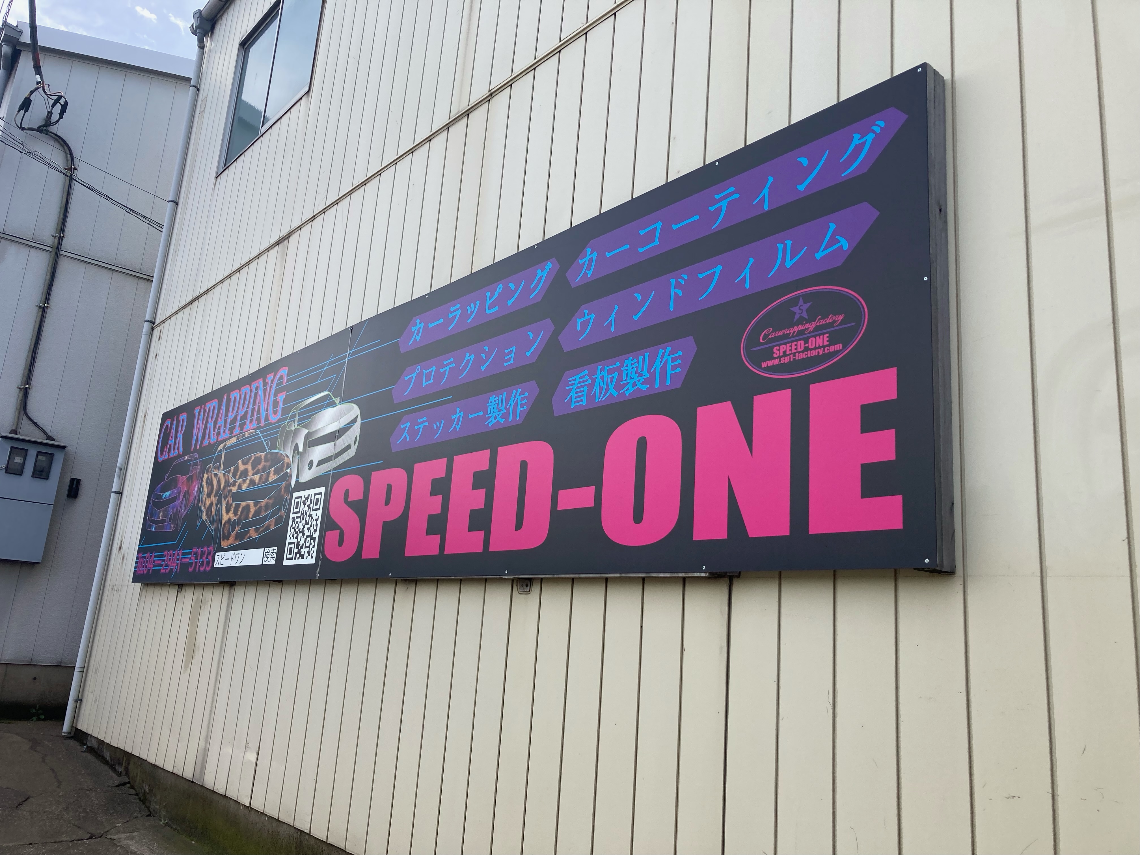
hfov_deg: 63.4
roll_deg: -5.3
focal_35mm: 28
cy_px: 428
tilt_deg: +13.4
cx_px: 570
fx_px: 922
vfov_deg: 49.7
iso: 20
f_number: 1.8
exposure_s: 1/1116
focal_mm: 3.99
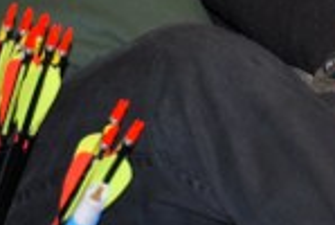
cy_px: -140
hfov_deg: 6.4
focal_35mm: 322
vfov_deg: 4.3
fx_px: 3002
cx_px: 153
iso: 220
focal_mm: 50
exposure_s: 1/60
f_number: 5
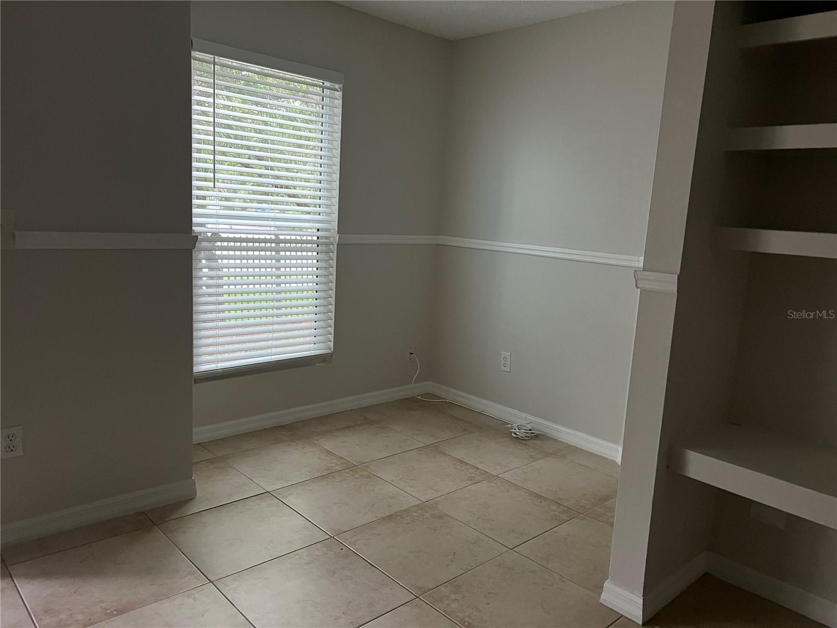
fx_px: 629
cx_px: 418
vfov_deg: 53.1
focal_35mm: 26
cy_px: 314
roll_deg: -3.2
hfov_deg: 67.3
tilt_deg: -9.6
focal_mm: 5.7
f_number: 1.5
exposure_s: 1/49
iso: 500
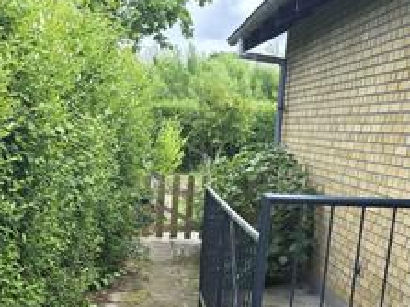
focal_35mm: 62
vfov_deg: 22.2
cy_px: 349
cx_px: 103
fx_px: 734
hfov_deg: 30.7
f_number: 1.7
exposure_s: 1/359
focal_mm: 6.3
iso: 50
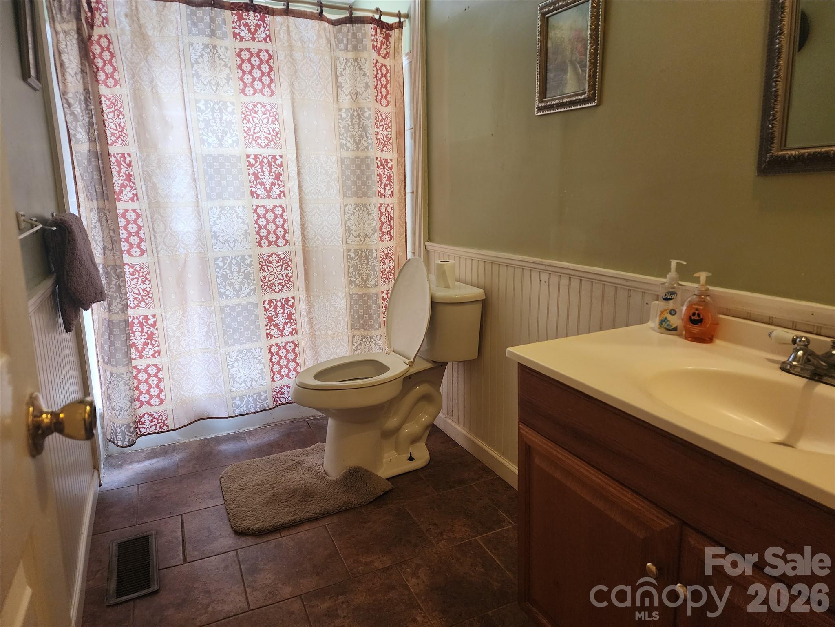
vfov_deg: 58.9
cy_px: 314
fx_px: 555
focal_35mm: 23
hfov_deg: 73.9
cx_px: 418
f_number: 1.8
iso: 400
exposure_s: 1/120
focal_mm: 6.4
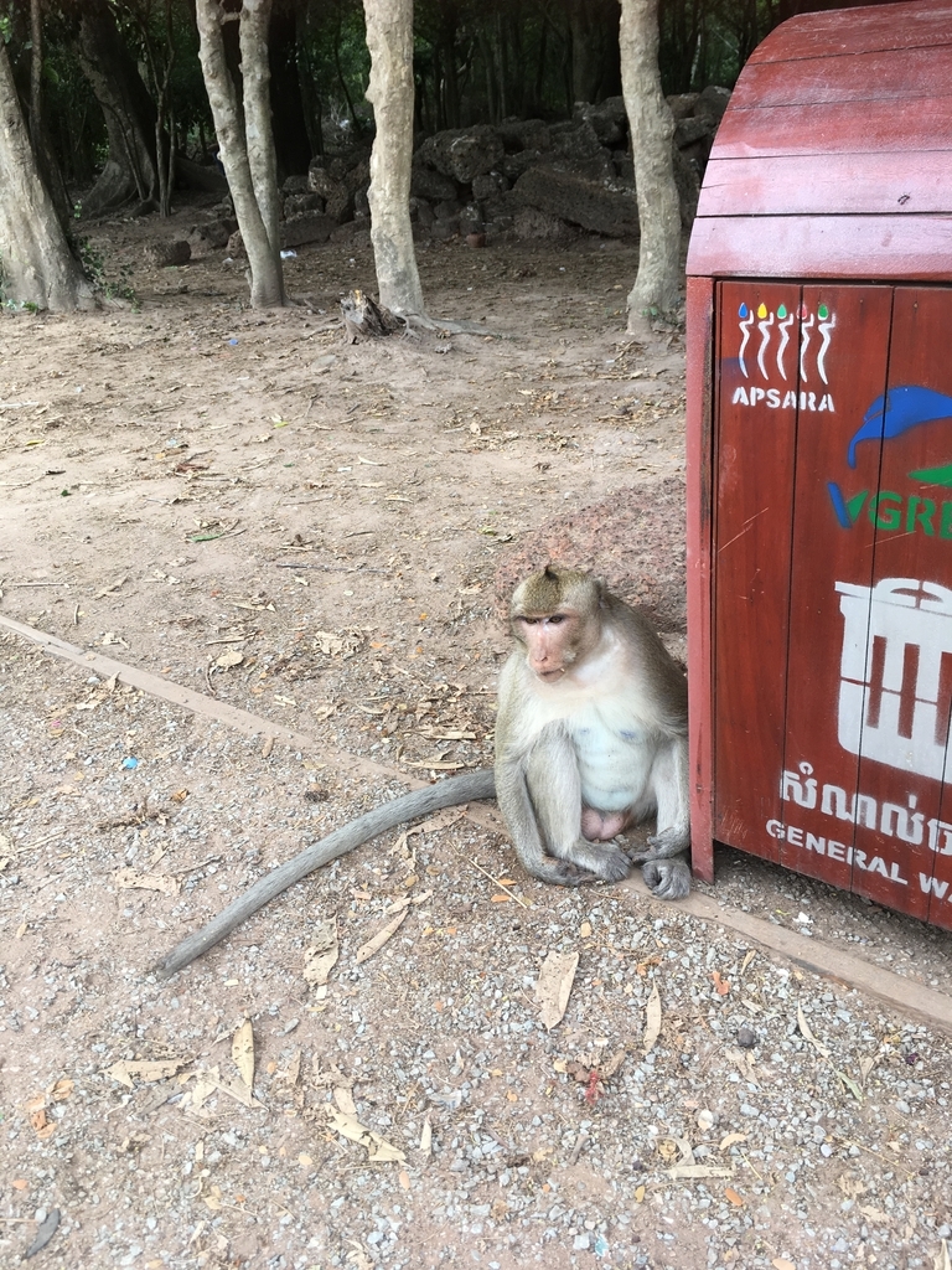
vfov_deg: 61.7
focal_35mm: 29
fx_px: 1063
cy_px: 635
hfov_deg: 48.2
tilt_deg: -25.3
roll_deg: +5.3
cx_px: 476
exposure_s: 1/128
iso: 25
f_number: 2.2
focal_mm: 4.15
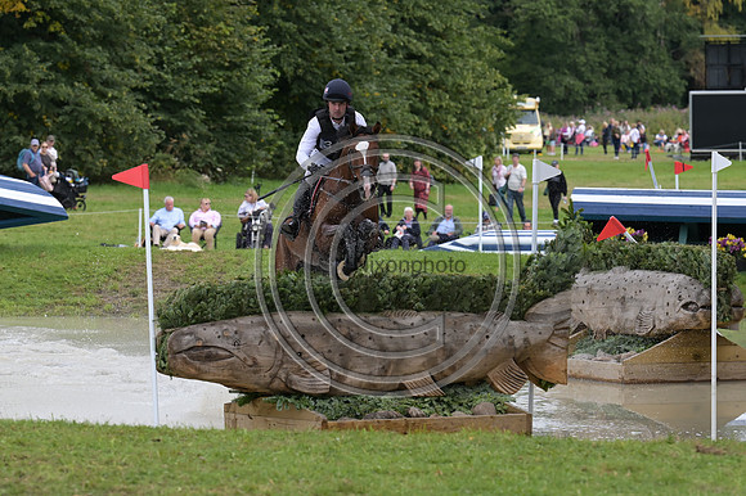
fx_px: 4970
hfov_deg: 8.6
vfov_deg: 5.7
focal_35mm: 240
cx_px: 373
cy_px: 248
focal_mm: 160
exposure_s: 1/1250
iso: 720
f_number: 5.6
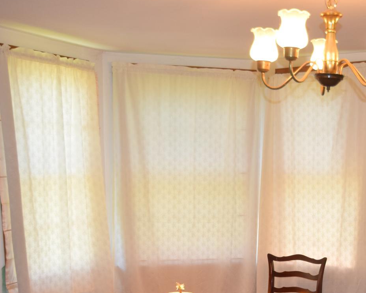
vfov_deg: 25.0
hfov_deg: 31.2
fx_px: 639
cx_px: 290
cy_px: 264
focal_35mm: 59
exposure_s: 1/80
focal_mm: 19
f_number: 4.2
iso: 800
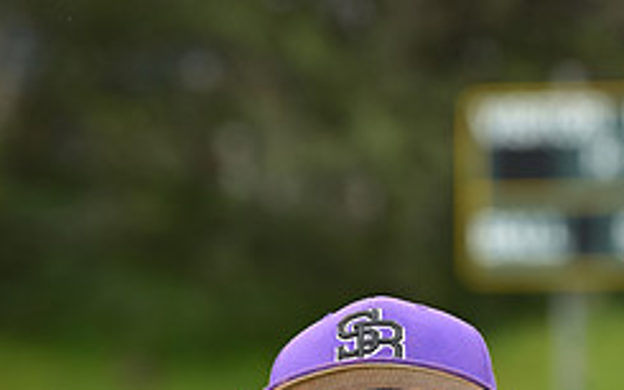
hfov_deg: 5.3
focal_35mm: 399
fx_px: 6784
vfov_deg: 3.3
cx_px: 422
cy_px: 698
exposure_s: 1/250
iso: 400
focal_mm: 165
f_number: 5.6
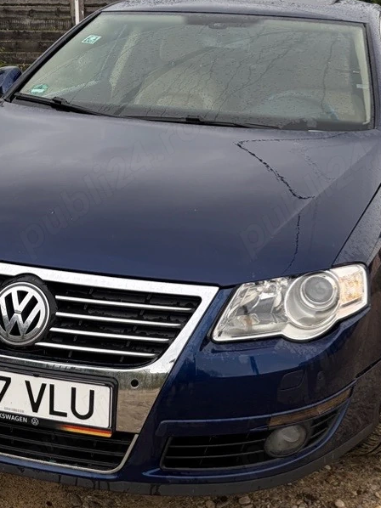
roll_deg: -0.4
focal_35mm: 58
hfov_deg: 25.2
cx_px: 165
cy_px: 217
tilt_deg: -14.4
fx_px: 852
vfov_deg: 33.2
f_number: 1.6
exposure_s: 1/581
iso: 50
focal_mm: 5.96
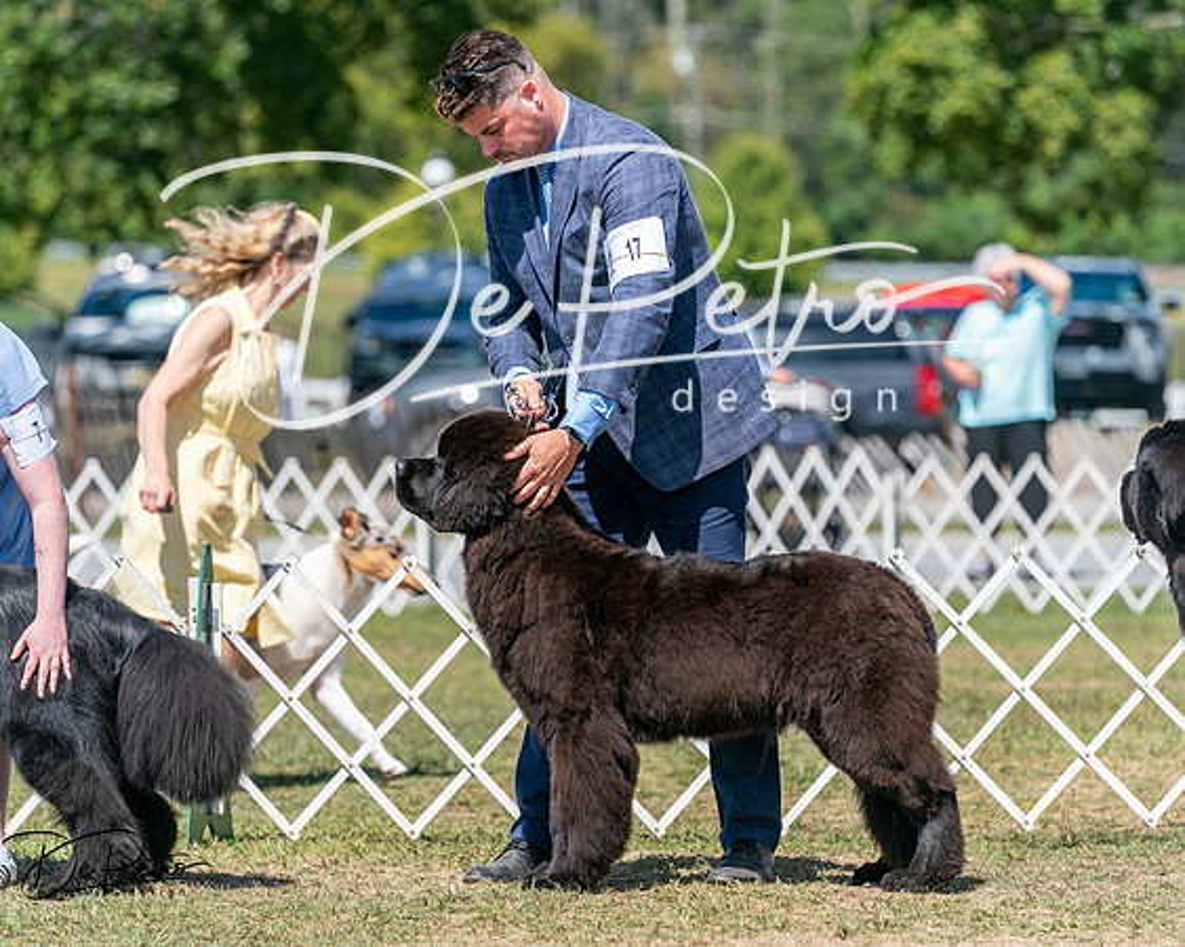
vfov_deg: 6.9
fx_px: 7897
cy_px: 474
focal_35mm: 225
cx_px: 592
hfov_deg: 8.6
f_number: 4.5
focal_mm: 200
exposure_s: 1/1600
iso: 250
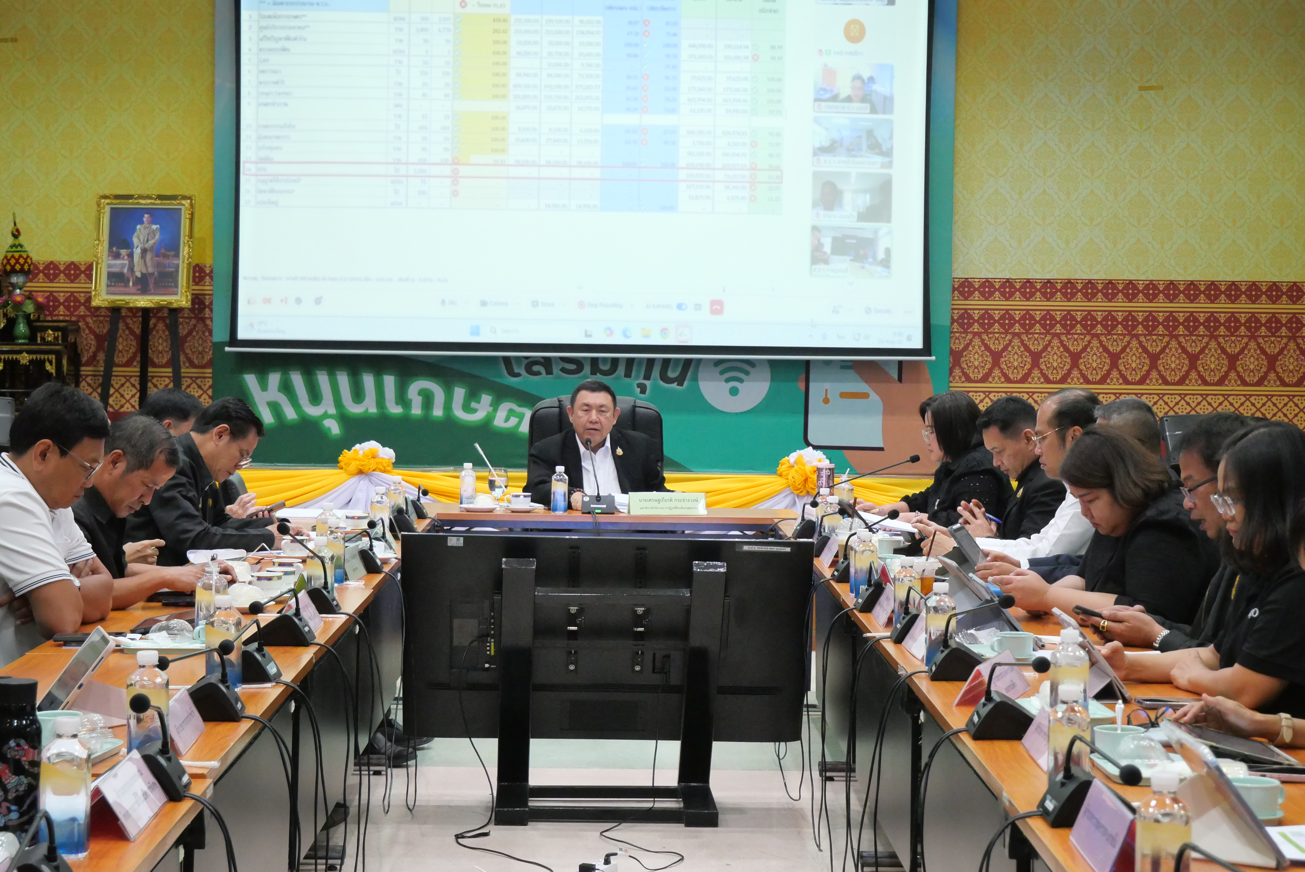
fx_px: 2466
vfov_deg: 20.0
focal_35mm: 68
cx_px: 652
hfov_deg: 29.6
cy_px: 436
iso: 3200
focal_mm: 33
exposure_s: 1/80
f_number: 5.6
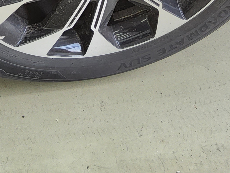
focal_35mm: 99
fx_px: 658
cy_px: -125
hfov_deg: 19.8
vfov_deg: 13.6
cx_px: 73
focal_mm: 3.08
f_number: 2
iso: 80
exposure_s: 1/120
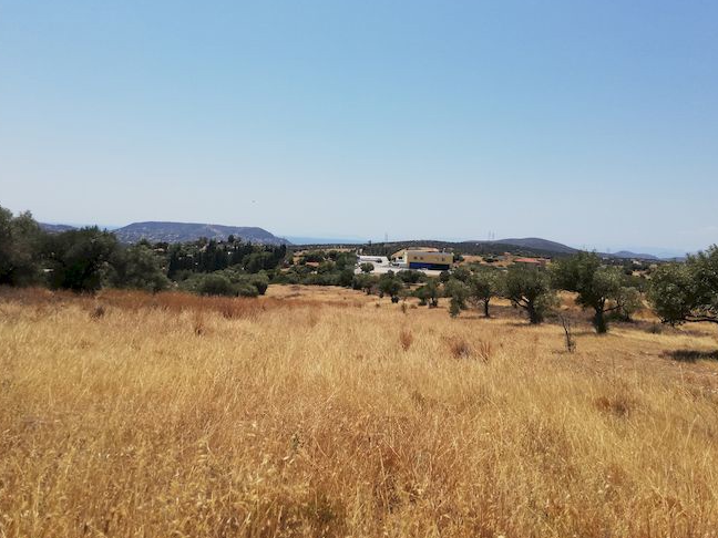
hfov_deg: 60.0
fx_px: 622
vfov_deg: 46.8
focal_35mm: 30
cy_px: 268
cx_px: 348
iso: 50
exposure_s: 1/1812
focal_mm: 3.81
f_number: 2.2
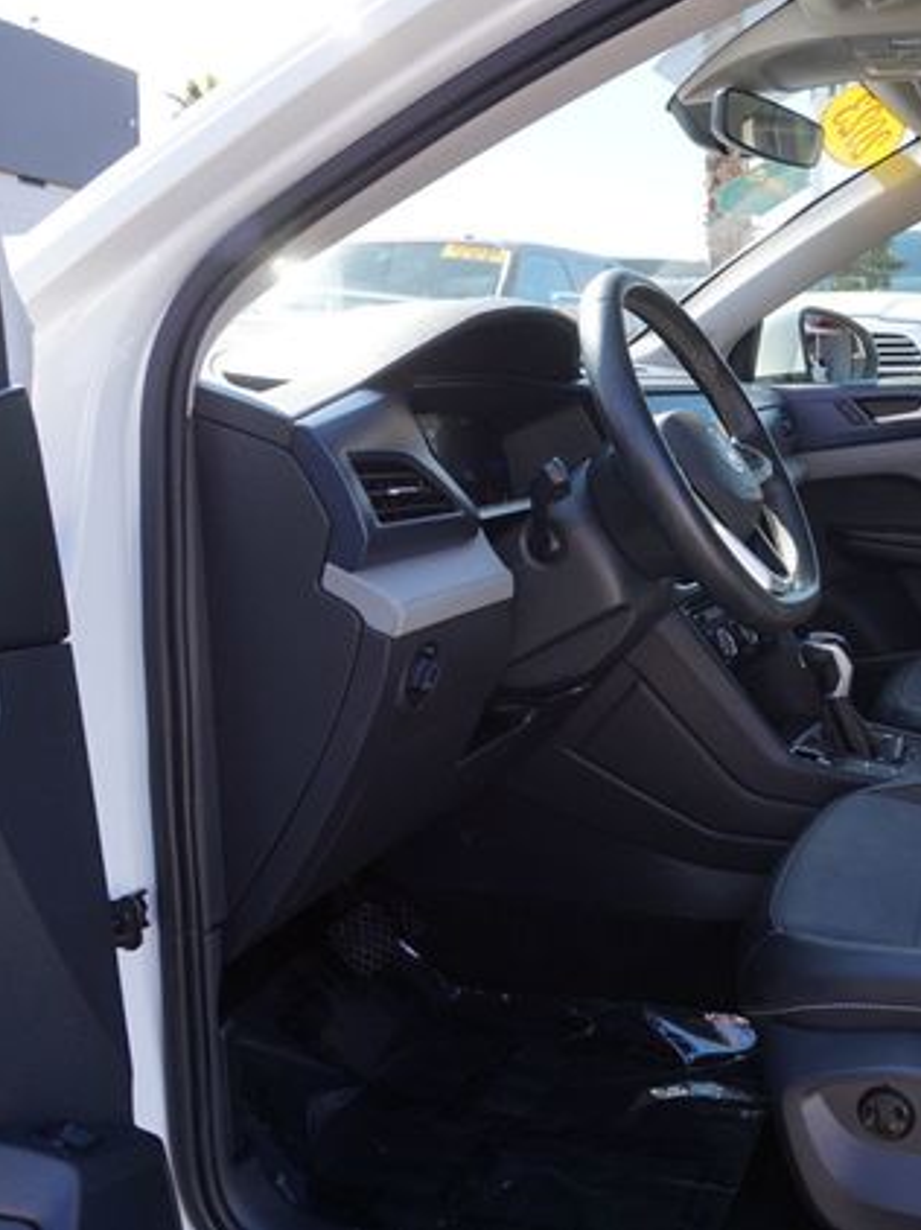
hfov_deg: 39.1
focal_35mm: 35
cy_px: 612
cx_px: 740
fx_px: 1243
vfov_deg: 52.7
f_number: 5.6
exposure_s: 1/80
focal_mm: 16
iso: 100
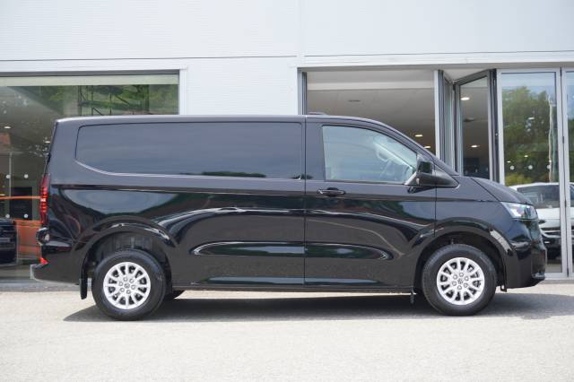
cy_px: 191
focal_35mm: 46
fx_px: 741
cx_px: 287
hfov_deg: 42.3
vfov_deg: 28.9
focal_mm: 31
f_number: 5
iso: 125
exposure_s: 1/60
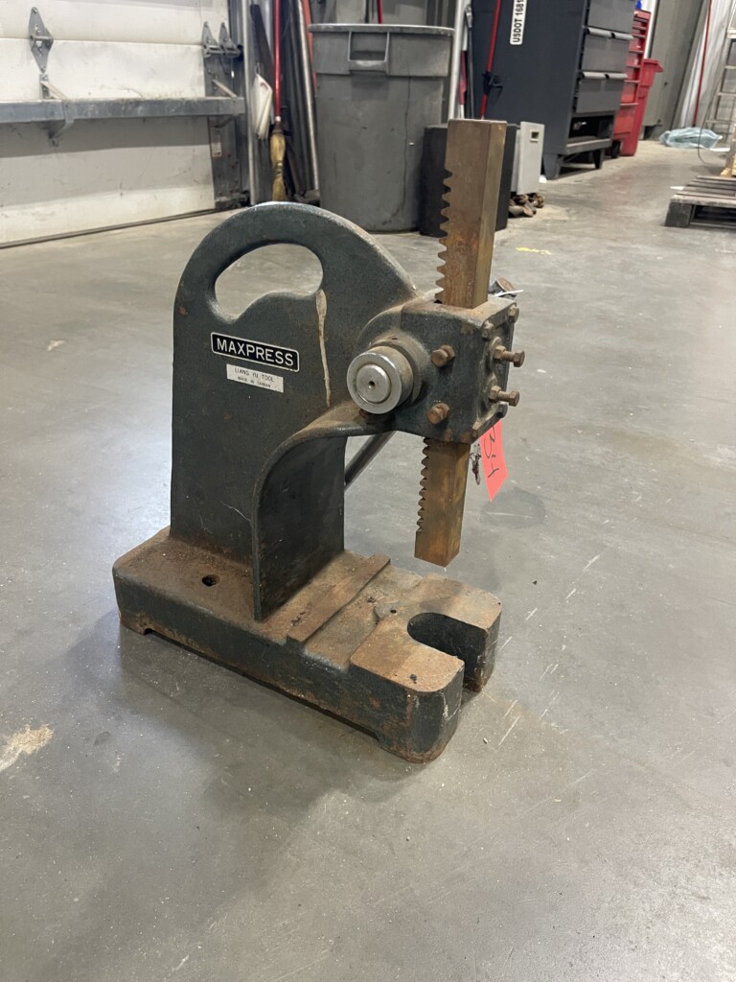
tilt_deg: -28.7
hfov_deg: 54.9
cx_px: 368
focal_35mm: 25
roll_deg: -1.1
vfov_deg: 69.4
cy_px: 491
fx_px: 709
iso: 500
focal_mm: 5.1
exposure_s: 1/60
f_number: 1.6
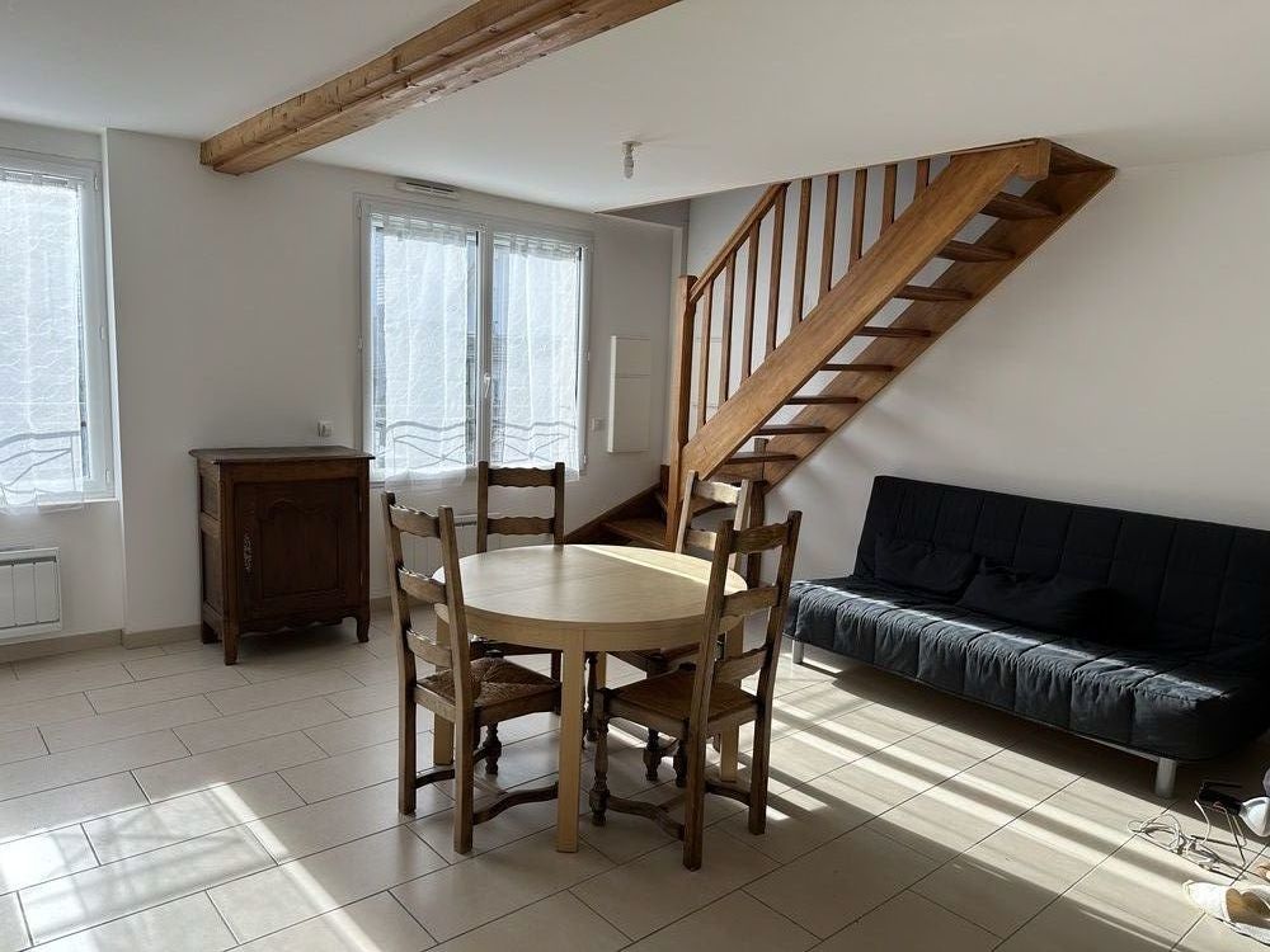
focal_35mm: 24
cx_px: 635
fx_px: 881
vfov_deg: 56.8
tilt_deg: -7.8
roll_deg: -2.2
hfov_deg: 71.6
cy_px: 476
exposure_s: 1/714
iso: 80
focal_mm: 6.86
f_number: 1.78
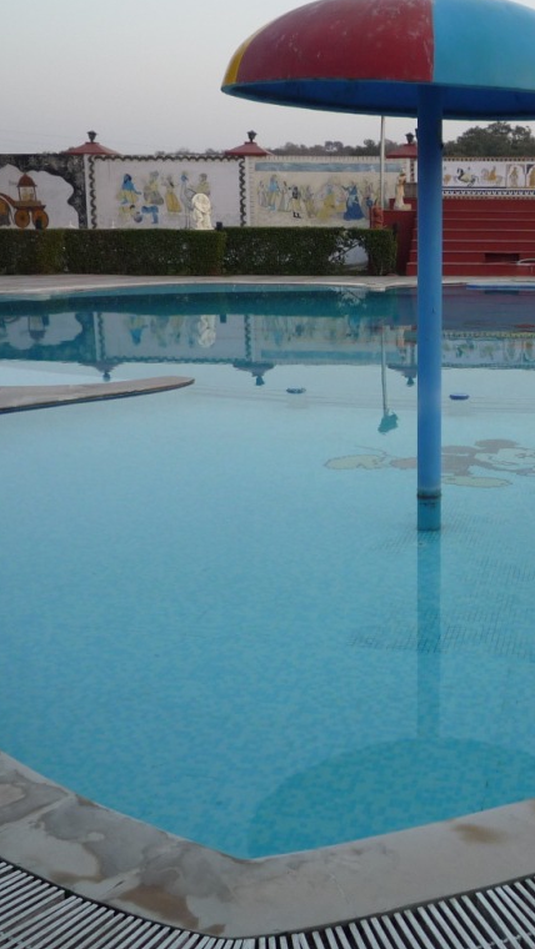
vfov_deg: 47.3
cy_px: 457
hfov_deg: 26.9
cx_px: 466
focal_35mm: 43
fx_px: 1083
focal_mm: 4.4
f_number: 2.8
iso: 100
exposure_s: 1/200
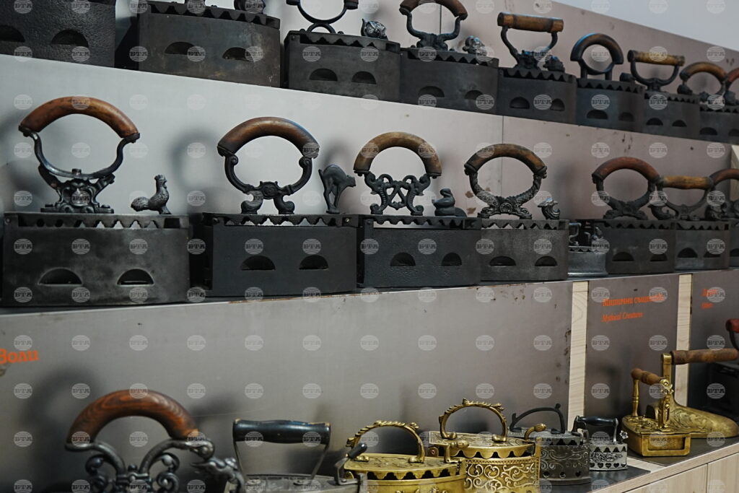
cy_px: 246
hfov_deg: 46.4
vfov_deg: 31.9
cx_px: 370
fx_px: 862
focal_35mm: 42
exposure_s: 1/160
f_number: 3.2
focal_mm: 28
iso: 1000
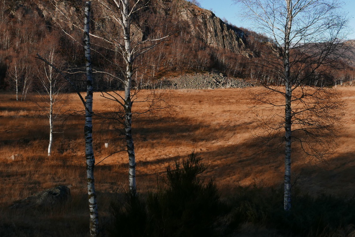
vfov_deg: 31.2
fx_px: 424
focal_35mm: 43
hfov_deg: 45.4
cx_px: 179
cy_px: 95
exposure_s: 1/800
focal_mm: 13
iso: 200
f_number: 5.6
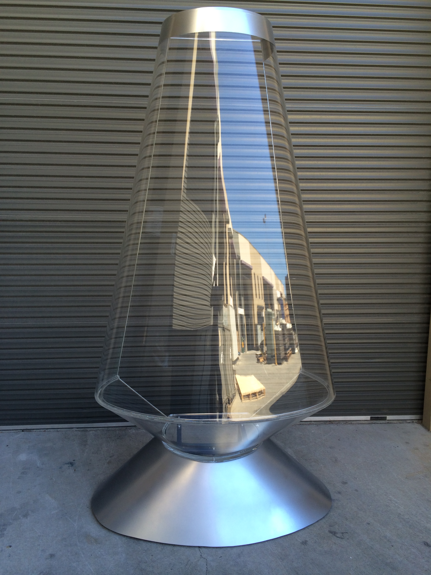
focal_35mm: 30
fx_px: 498
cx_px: 216
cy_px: 288
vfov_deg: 60.0
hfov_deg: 46.8
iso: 32
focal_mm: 4.12
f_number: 2.2
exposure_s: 1/127
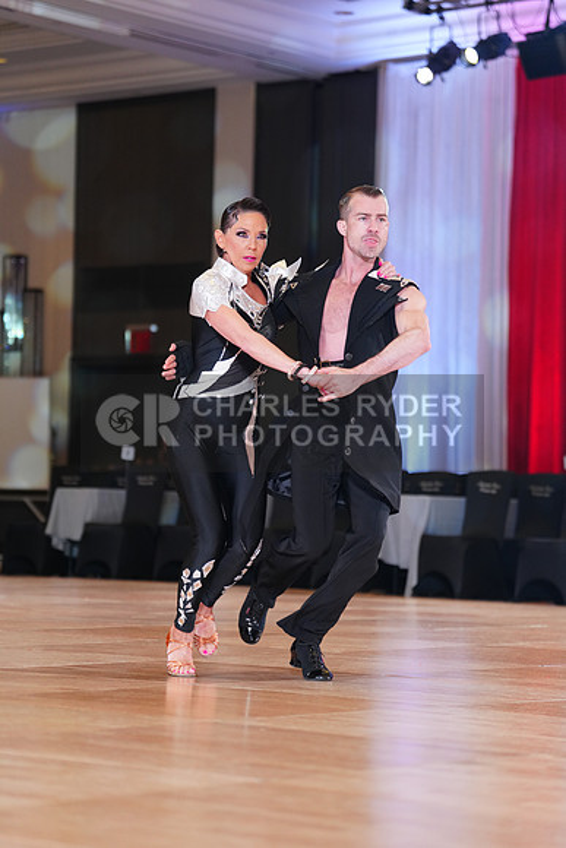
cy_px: 424
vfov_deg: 20.0
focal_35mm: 102
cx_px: 283
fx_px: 2404
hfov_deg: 13.4
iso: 1600
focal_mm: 102
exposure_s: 1/320
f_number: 2.8
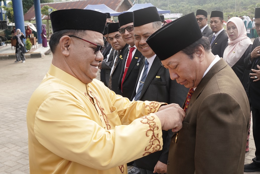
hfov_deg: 46.4
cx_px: 130
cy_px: 87
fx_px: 303
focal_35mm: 42
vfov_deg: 31.9
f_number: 8
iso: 400
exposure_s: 1/125
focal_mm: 28
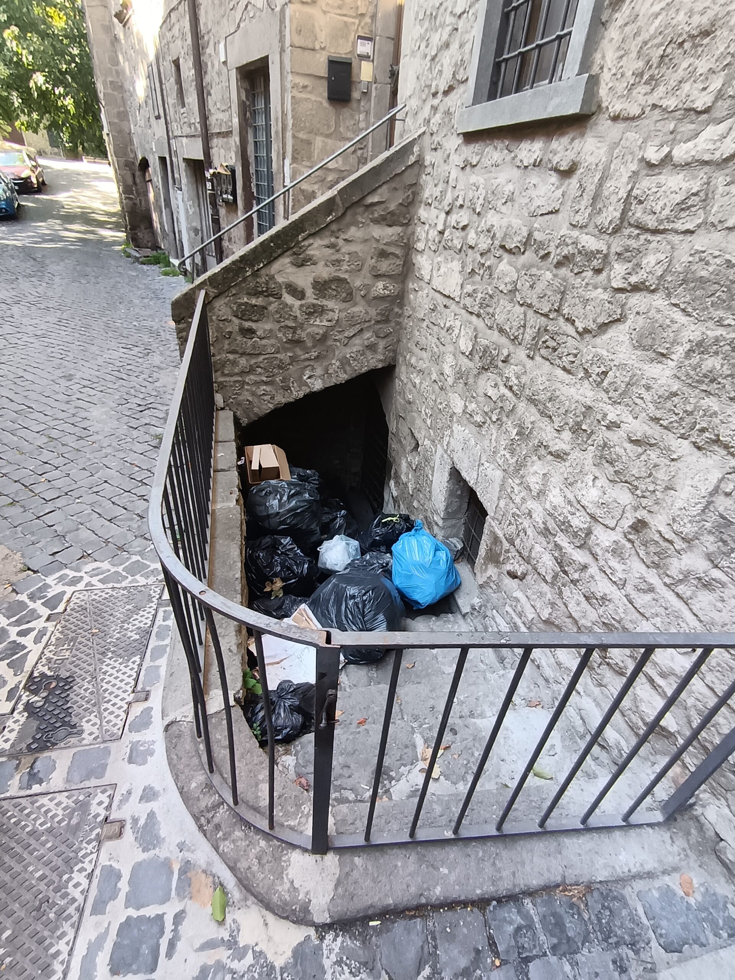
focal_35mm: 17
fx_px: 481
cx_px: 368
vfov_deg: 91.0
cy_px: 490
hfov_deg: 74.7
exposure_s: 1/100
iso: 325
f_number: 2.2
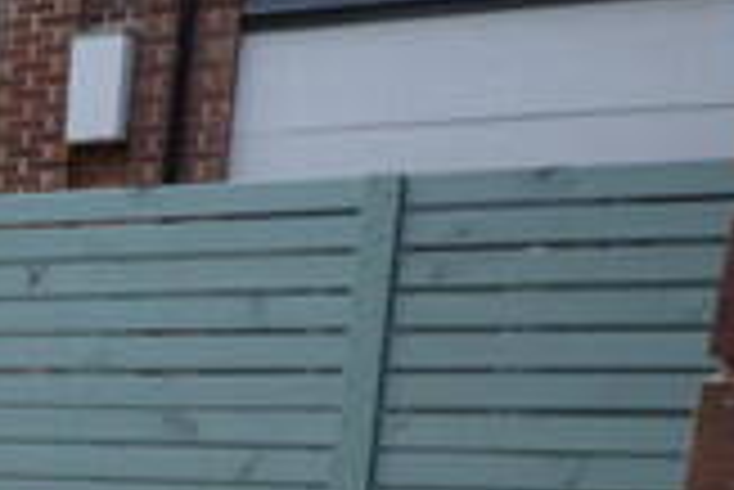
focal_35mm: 94
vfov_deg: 13.4
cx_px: -1099
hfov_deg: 13.9
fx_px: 1918
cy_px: 825
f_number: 13
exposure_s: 1/20
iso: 100
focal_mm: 10
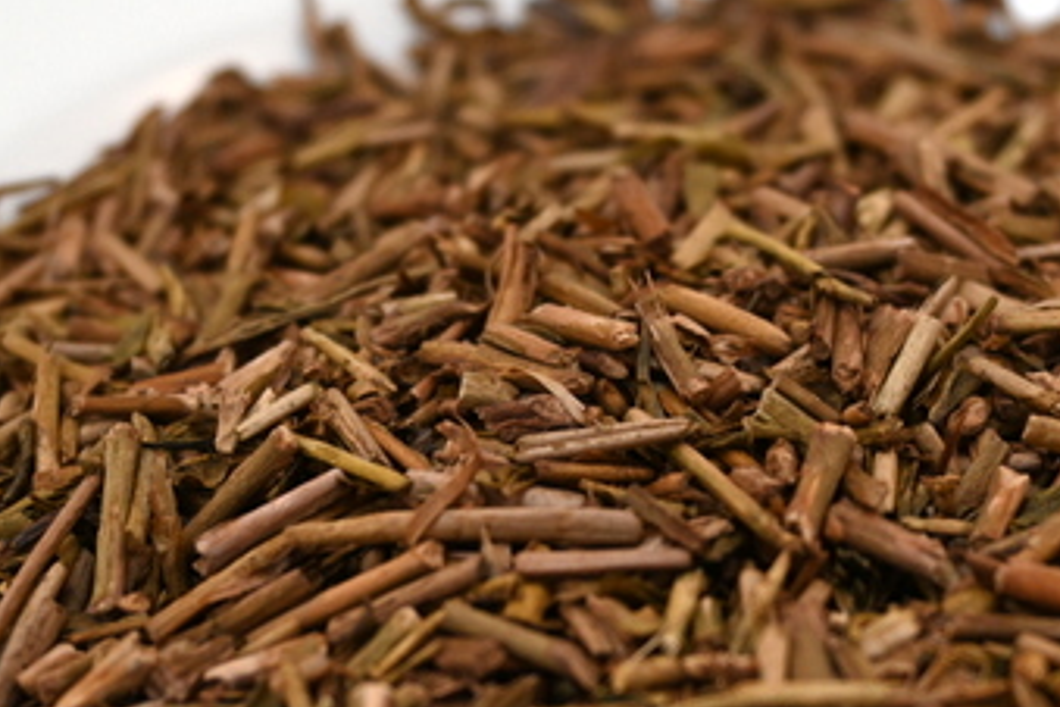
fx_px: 2555
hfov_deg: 23.2
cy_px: 526
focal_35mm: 87
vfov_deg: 15.7
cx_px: 785
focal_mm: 24.5
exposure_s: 1/40
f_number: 4.2
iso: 100
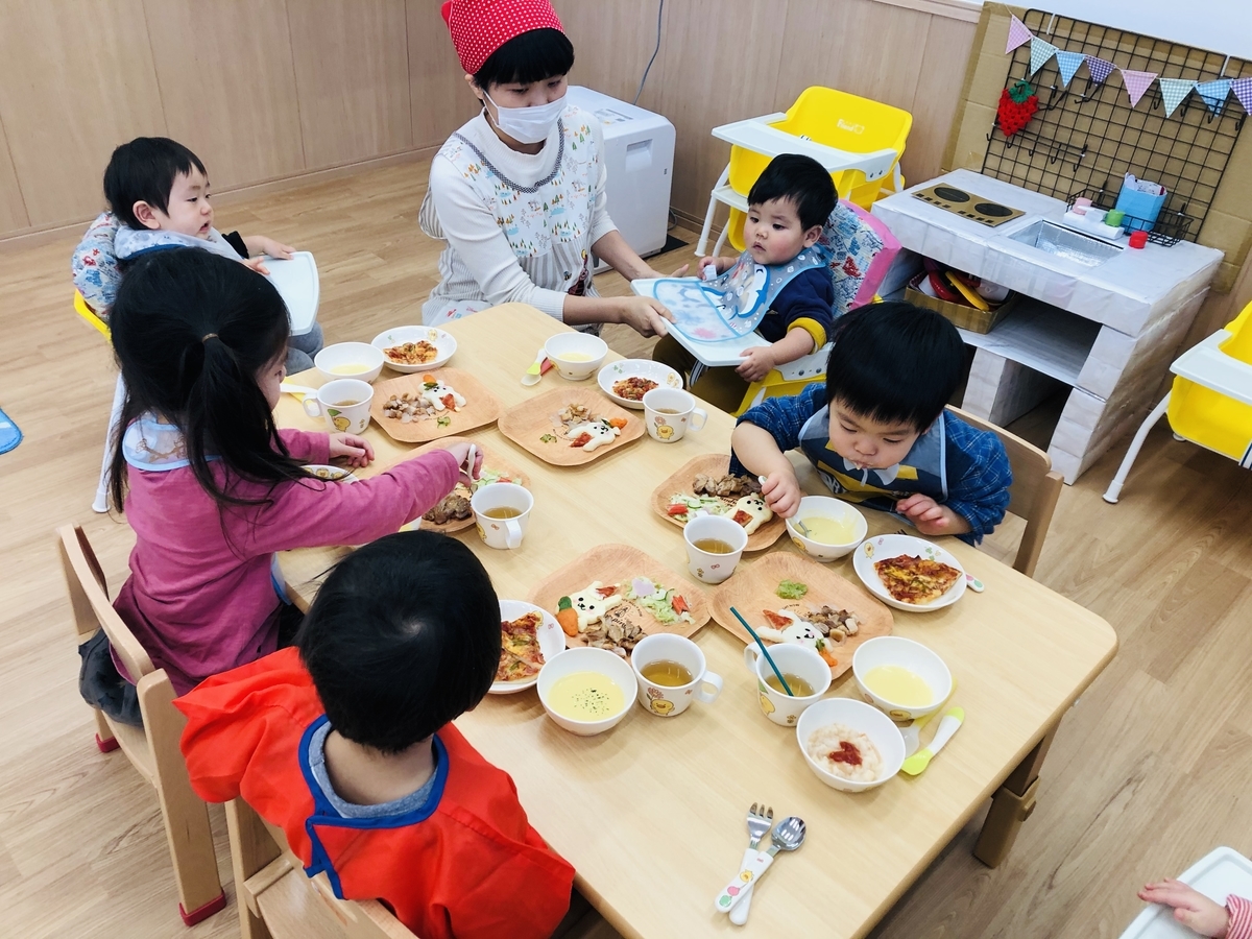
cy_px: 470
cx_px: 626
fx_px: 1013
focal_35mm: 28
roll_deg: -3.7
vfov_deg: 49.7
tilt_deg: -32.5
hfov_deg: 63.4
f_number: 1.8
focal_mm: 3.99
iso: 64
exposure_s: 1/100
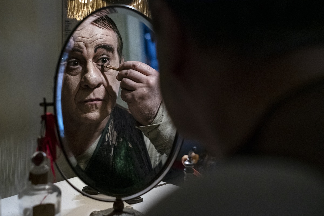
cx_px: 162
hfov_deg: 37.5
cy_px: 108
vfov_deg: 25.5
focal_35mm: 53
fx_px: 477
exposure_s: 1/160
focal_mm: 35
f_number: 2.5
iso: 4000
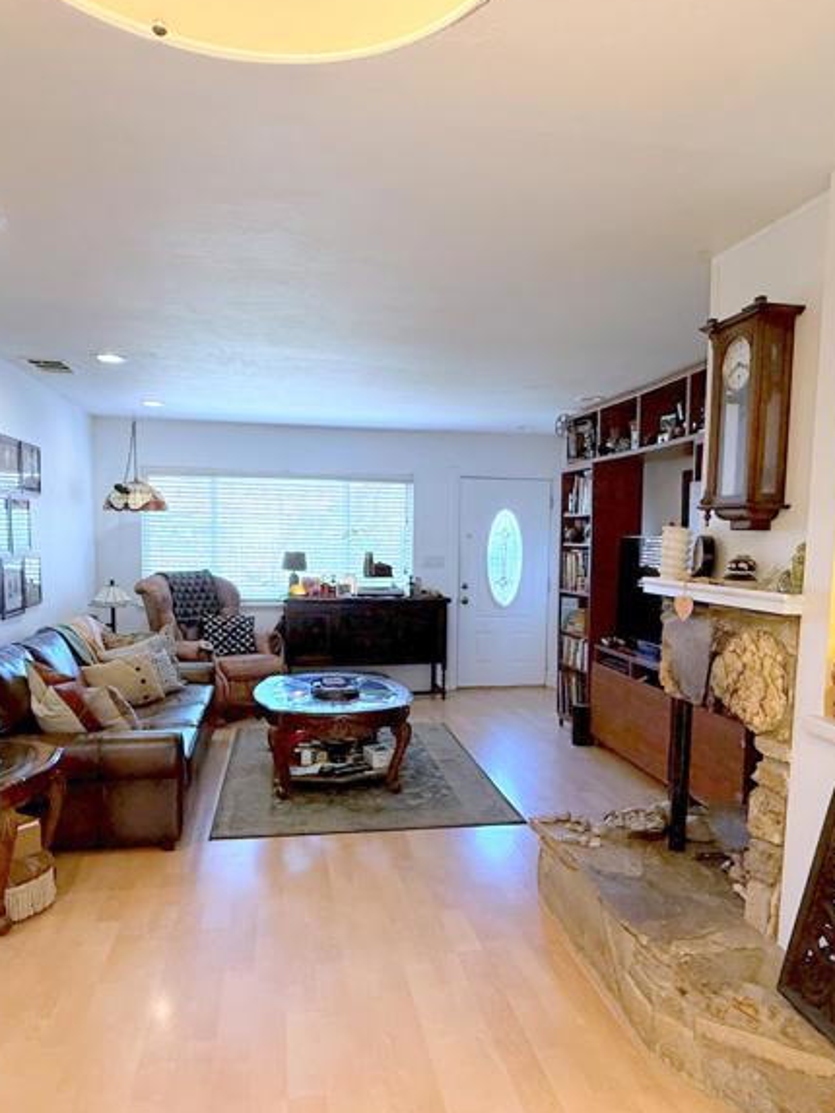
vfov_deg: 69.1
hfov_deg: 54.9
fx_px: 804
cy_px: 624
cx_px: 445
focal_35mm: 25
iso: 640
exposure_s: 1/120
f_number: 2.2
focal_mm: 2.22
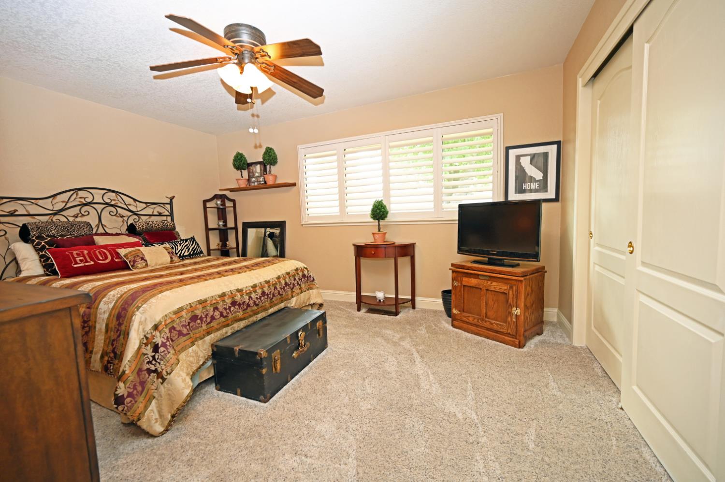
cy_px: 241
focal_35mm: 14
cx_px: 362
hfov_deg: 104.3
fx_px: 282
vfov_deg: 81.1
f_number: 4
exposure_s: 1/60
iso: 450
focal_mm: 14
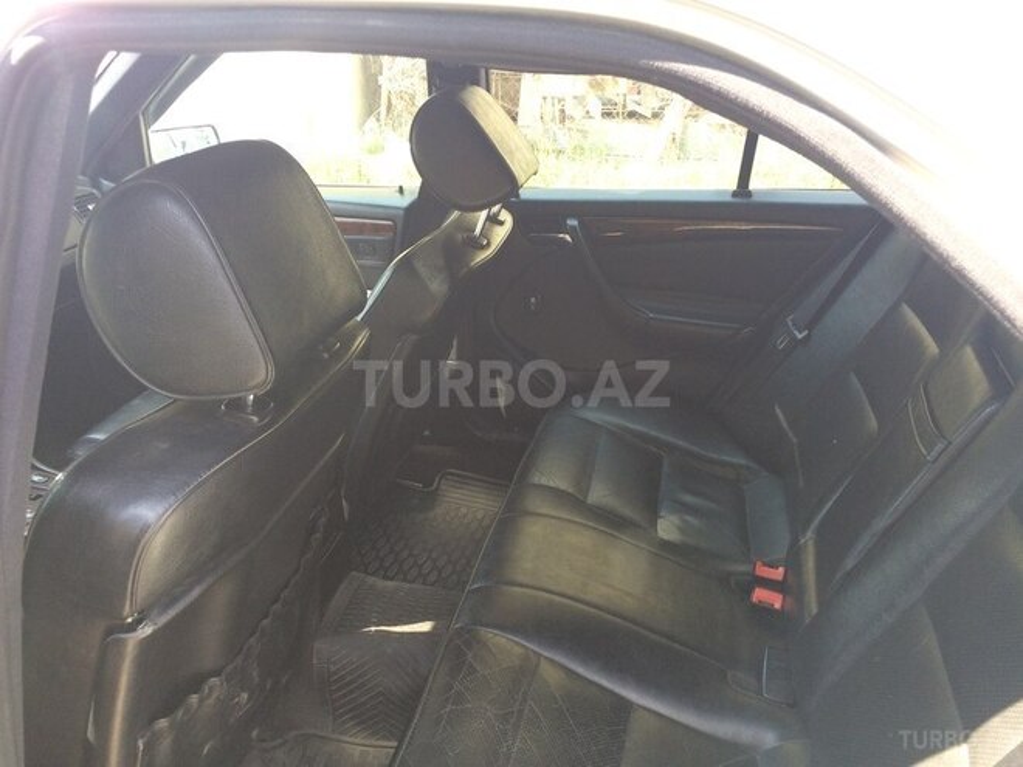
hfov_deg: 61.7
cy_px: 384
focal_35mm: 29
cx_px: 512
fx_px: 857
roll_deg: +1.9
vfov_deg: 48.2
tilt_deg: -25.7
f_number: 2.2
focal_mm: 4.15
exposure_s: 1/100
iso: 64
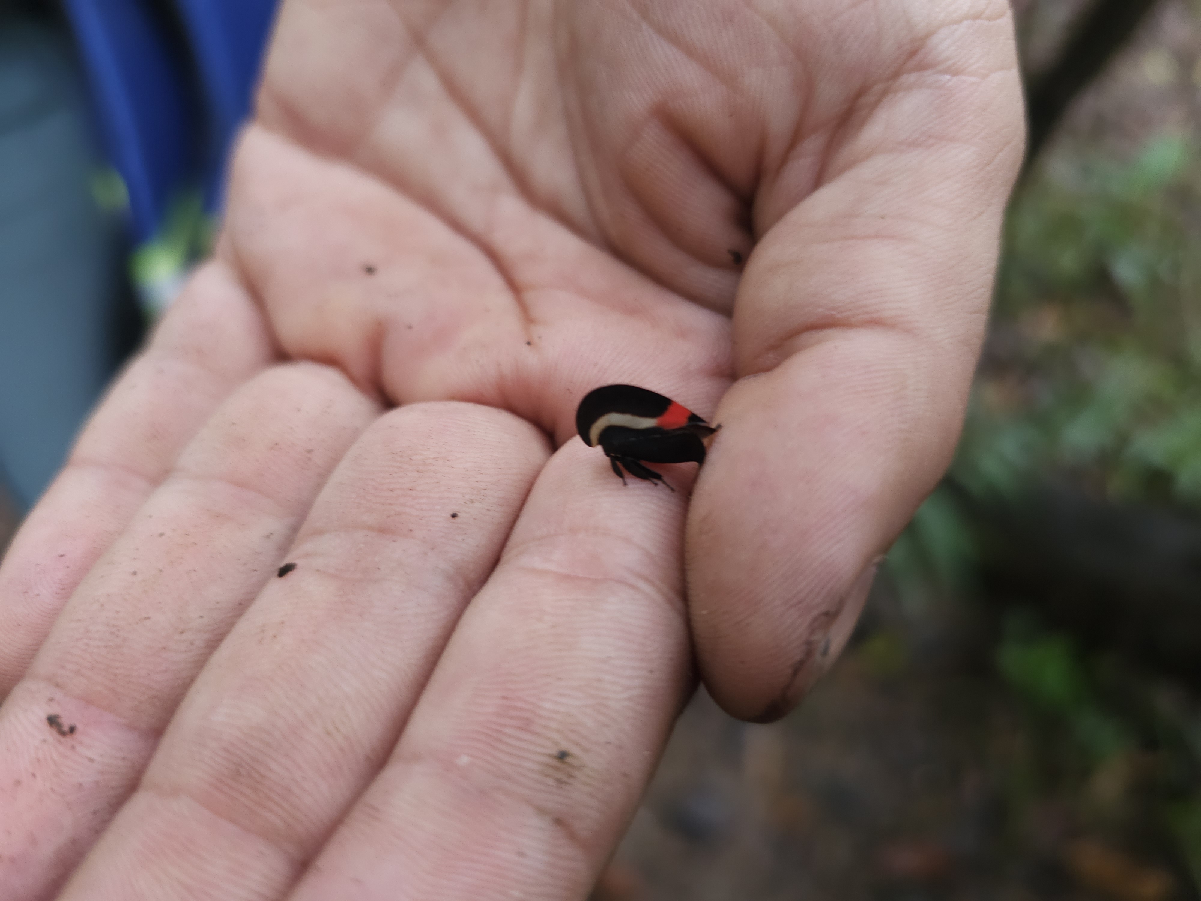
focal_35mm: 23
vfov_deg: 58.9
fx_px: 798
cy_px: 450
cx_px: 600
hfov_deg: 73.9
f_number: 1.7
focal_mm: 6.3
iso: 200
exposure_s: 1/60
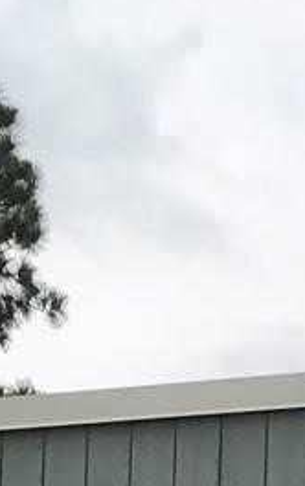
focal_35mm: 229
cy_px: 1045
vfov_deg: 8.6
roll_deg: -1.7
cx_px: -6
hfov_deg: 5.7
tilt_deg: +2.6
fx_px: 3041
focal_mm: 4
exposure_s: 1/857
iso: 20
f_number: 1.8
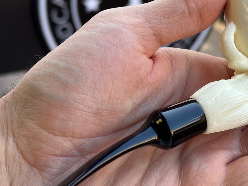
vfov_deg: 18.2
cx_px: 201
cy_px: 78
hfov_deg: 23.7
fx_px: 580
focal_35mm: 81
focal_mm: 6.86
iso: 64
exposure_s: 1/521
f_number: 1.78
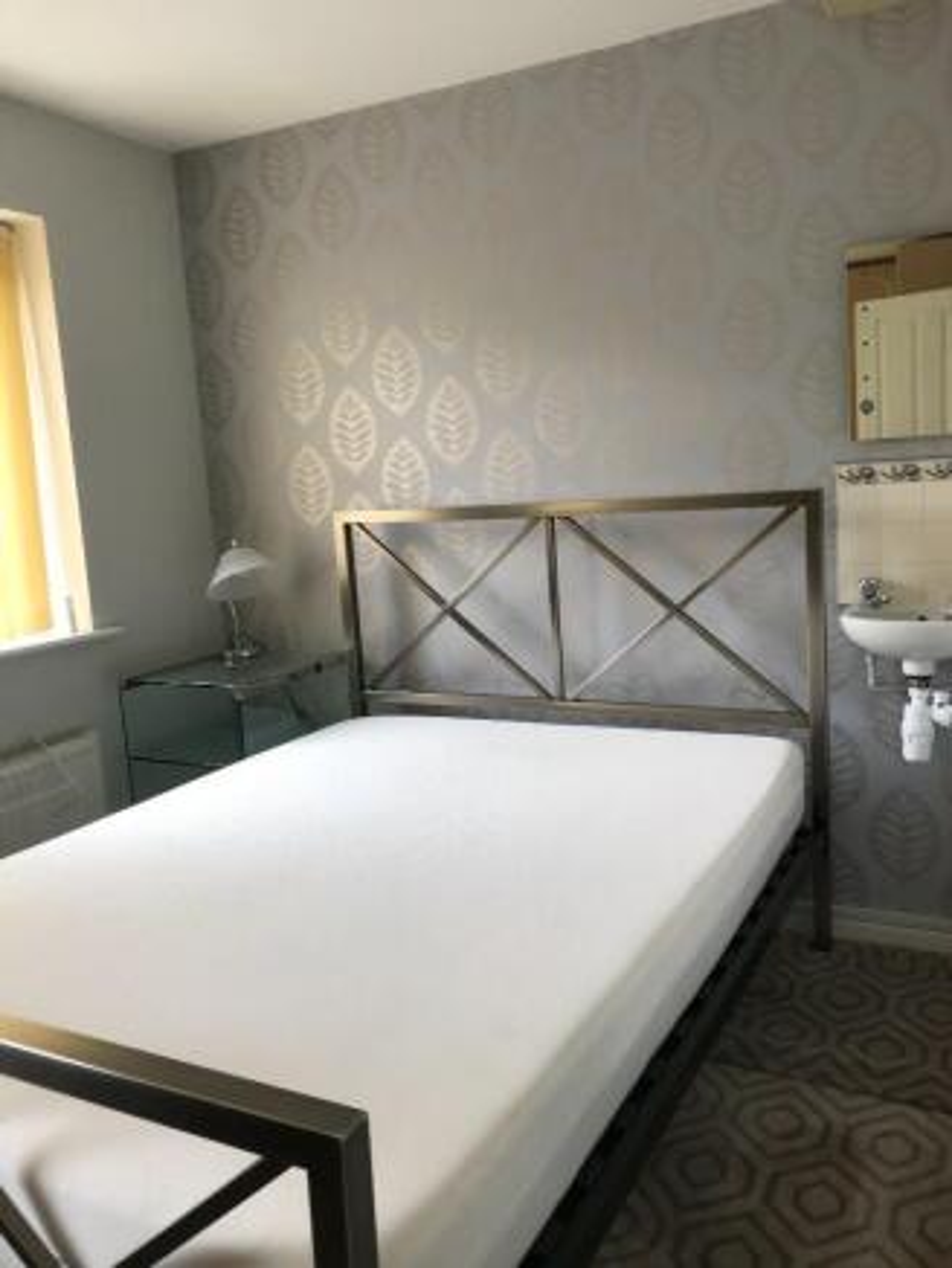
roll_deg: +3.4
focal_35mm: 28
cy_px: 634
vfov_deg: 63.4
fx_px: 1026
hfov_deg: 49.8
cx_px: 476
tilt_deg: -6.5
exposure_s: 1/100
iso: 40
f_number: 1.8
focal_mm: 3.99
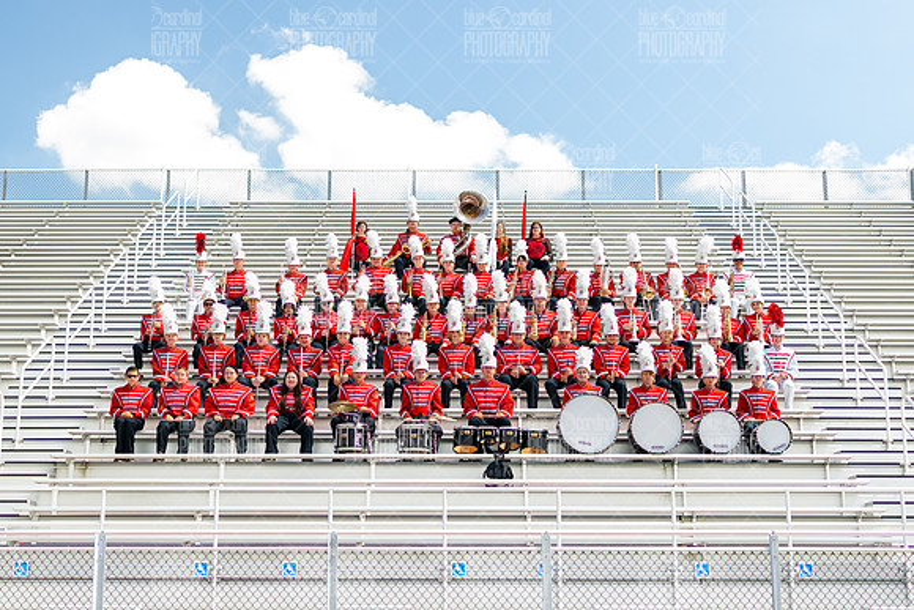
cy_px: 300
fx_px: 1355
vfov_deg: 25.4
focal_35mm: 53
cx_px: 457
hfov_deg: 37.3
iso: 80
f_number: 1.4
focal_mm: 35
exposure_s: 1/160
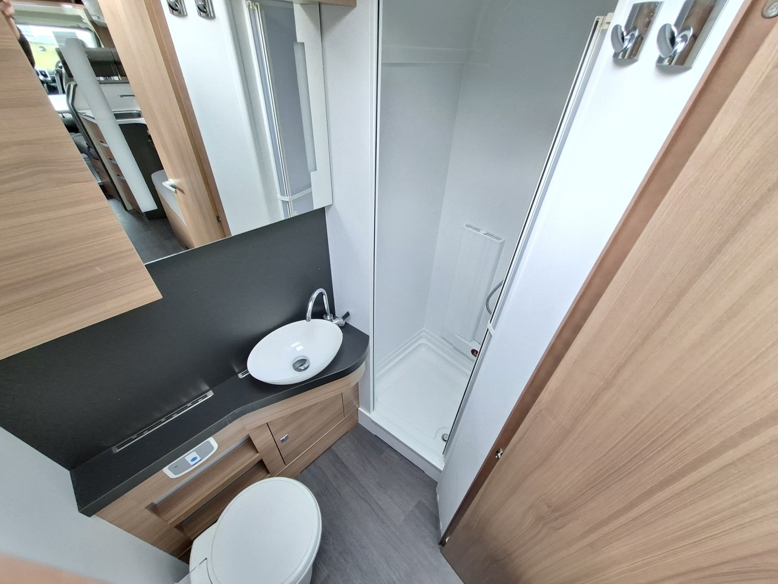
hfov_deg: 106.2
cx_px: 389
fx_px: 292
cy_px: 292
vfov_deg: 89.9
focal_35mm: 13
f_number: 2.2
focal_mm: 1.74
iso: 400
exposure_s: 1/25
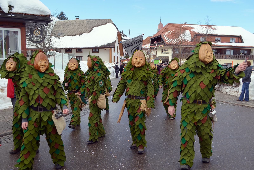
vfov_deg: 40.0
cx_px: 127
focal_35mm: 33
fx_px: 233
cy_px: 85
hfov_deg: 57.2
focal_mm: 22
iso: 100
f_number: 7.1
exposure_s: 1/200
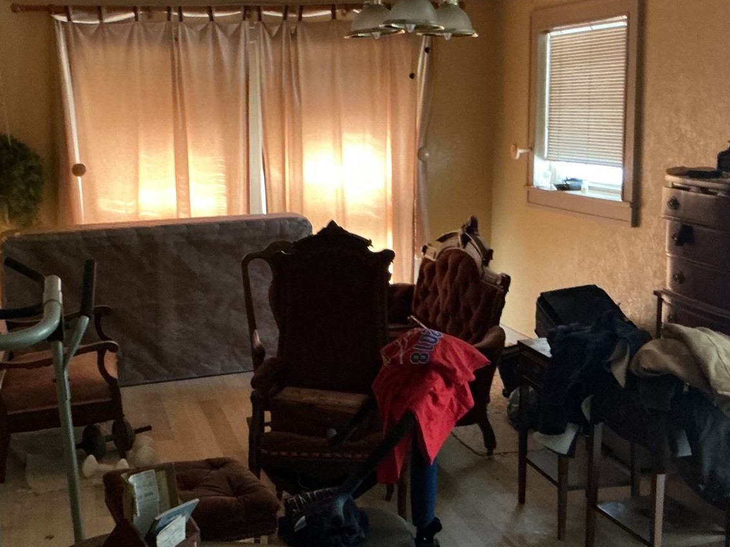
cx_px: 289
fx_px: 1033
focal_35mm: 49
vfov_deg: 29.7
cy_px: 279
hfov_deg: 38.7
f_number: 1.8
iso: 500
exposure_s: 1/24
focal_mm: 3
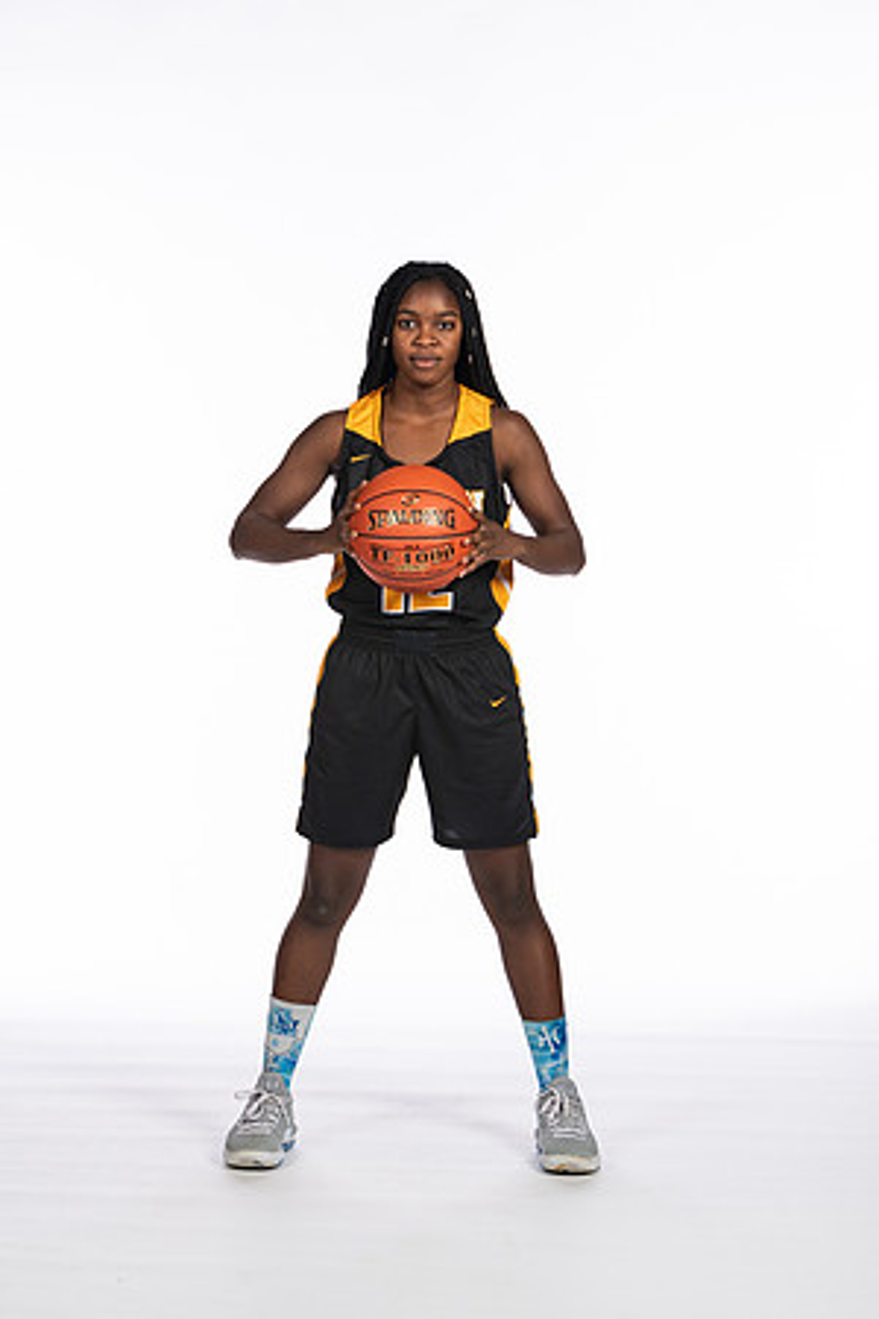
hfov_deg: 13.0
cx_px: 440
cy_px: 660
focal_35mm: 105
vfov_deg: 19.5
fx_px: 3845
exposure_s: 1/100
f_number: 5.6
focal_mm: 70
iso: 100
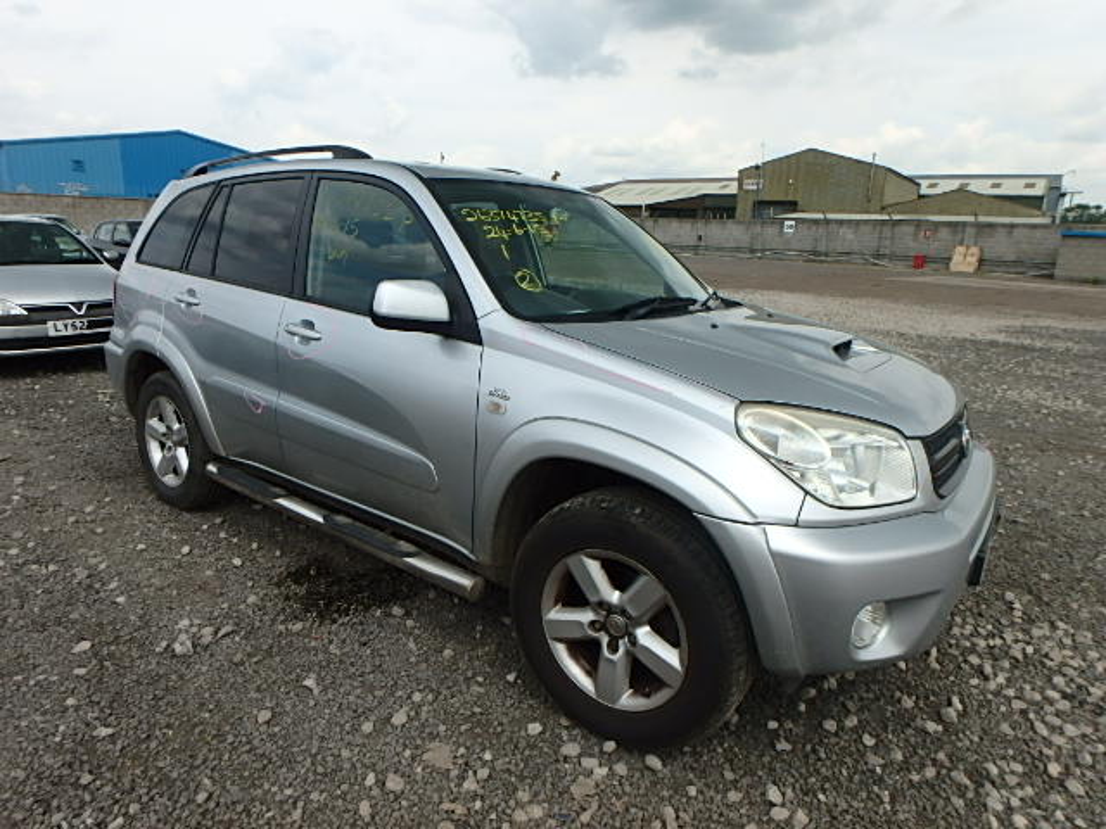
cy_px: 414
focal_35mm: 21
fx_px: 671
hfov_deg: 79.0
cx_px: 553
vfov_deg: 63.4
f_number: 6
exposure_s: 1/400
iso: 125
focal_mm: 3.7
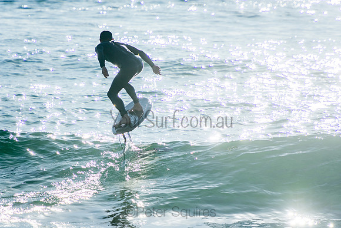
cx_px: 170
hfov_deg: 4.0
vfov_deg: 2.7
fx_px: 4832
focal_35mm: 510
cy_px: 114
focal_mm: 340
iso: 100
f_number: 6.3
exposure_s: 1/1250
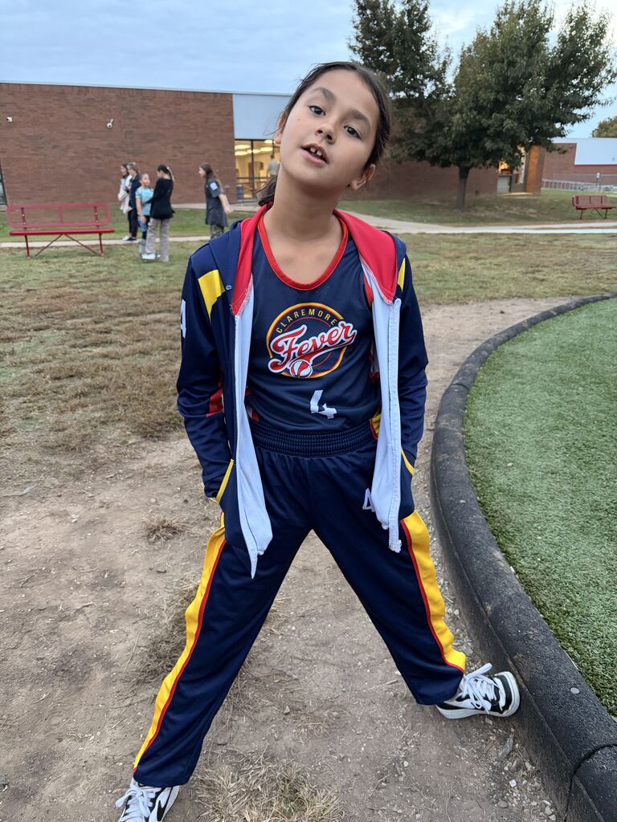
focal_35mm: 26
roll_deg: +0.8
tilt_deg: -19.3
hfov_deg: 53.1
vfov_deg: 67.3
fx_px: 618
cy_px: 411
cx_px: 308
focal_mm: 5.96
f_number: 1.6
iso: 250
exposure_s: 1/60
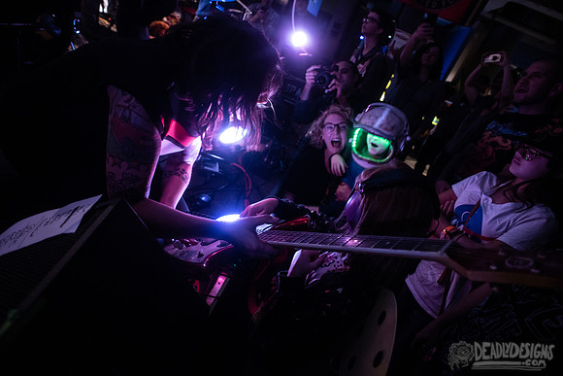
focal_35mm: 20
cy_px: 188
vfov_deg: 62.0
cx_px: 282
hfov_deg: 84.0
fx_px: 313
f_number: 2.8
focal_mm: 20
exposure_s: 1/30
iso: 2500
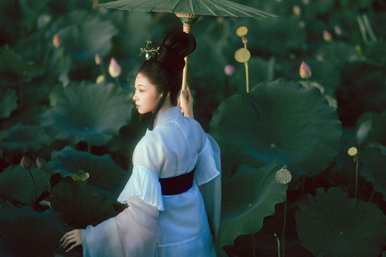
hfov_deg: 23.9
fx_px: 911
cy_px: 128
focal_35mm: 85
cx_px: 193
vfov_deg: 16.1
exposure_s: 1/320
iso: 100
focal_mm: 85
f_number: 1.8
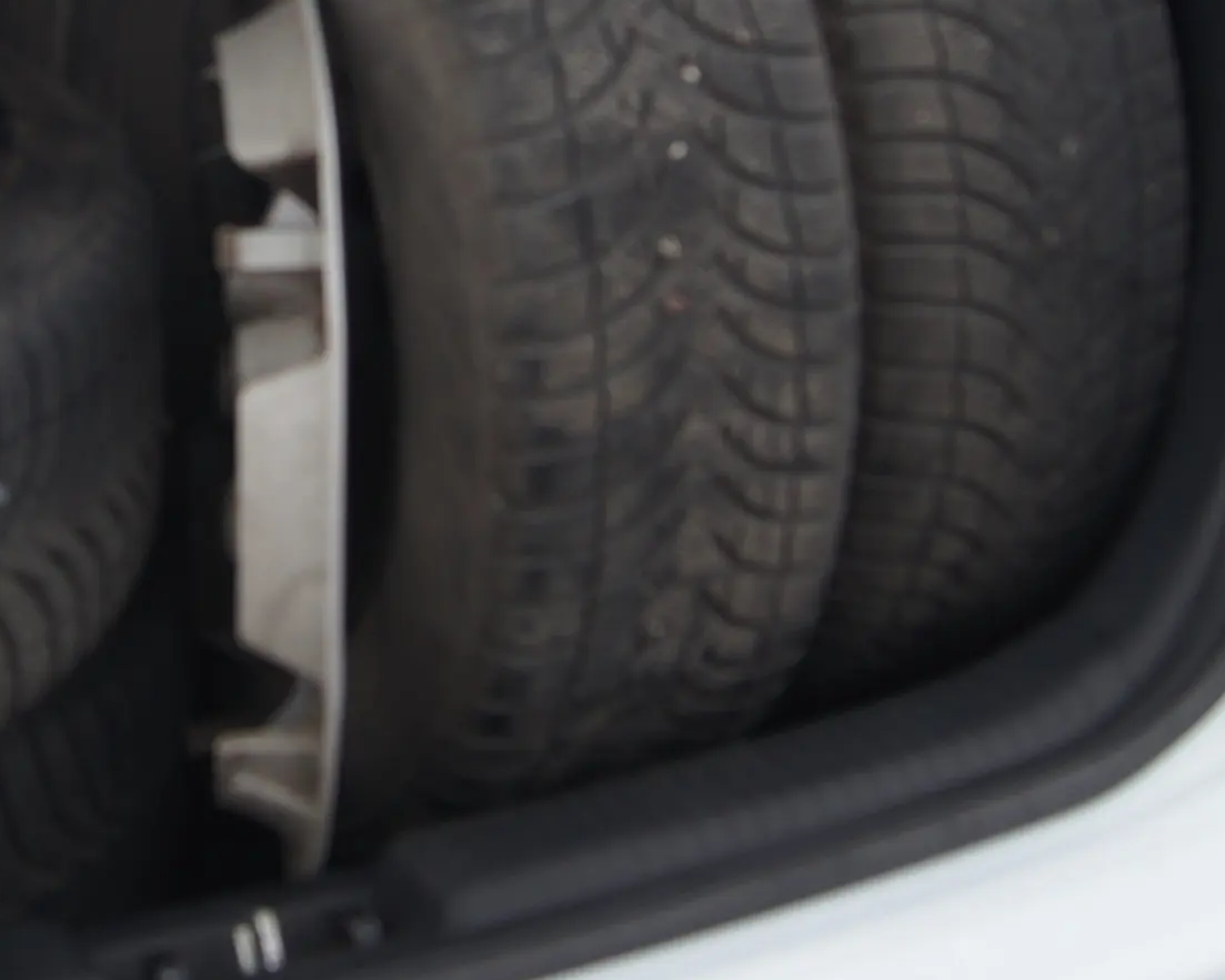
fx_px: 3552
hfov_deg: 19.3
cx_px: 204
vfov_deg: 15.5
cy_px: 58
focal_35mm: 98
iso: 100
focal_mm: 20
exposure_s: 1/80
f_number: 5
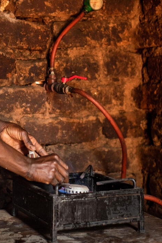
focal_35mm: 79
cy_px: 62
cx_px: 41
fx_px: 533
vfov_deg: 25.4
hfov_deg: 17.2
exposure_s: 1/200
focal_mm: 50
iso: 1100
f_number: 2.8
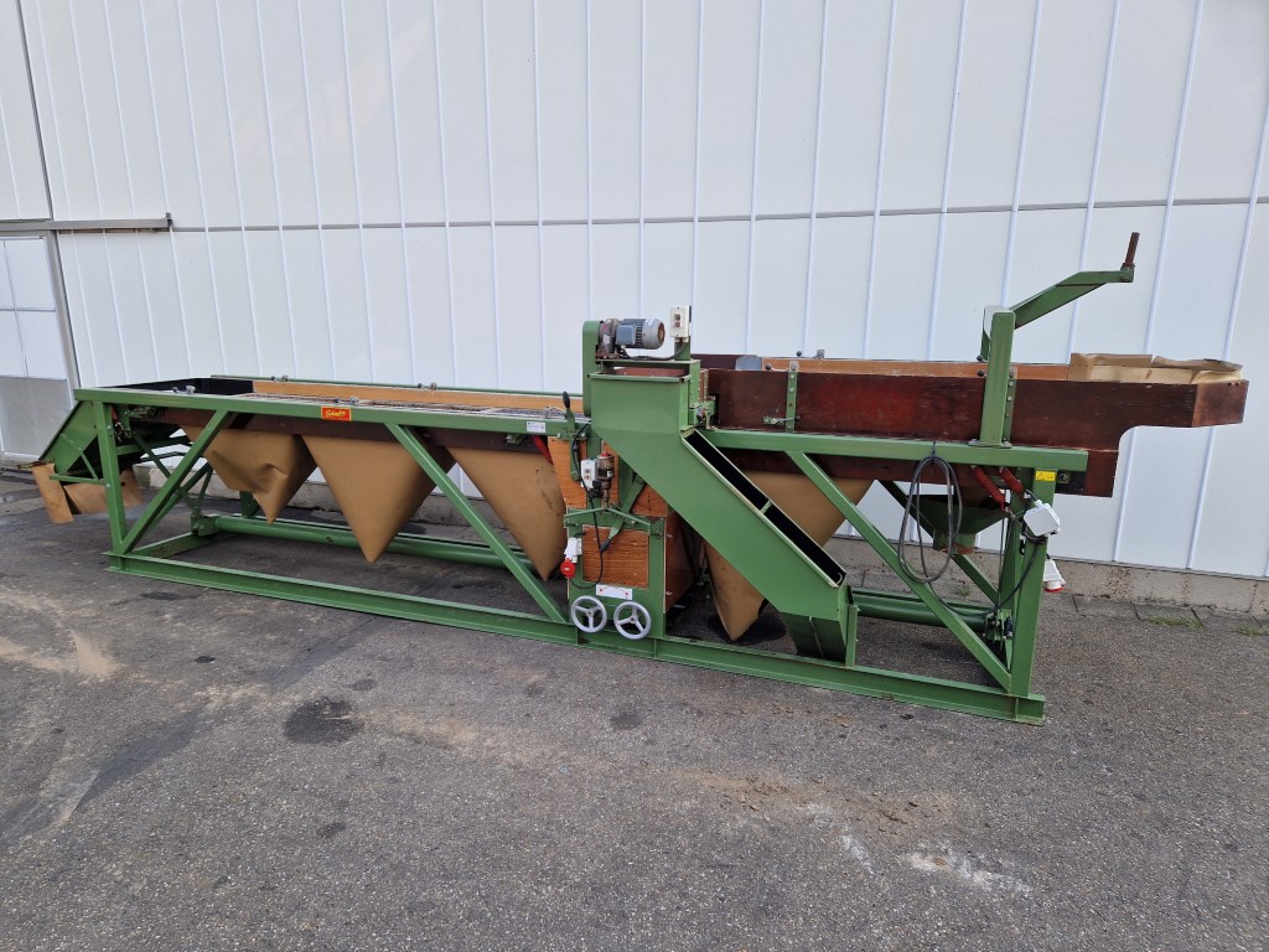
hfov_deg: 73.9
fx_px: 843
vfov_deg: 58.9
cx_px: 634
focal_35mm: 23
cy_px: 476
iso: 50
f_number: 1.8
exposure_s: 1/459
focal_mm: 5.4
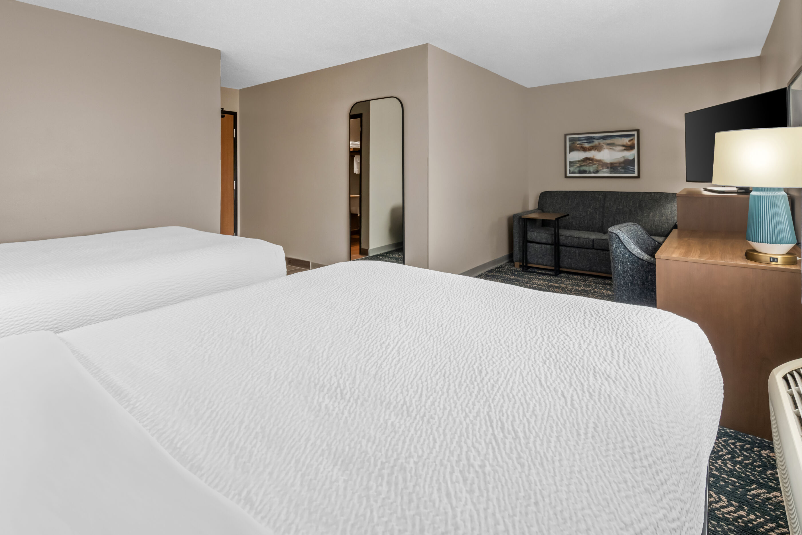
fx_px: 356
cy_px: 255
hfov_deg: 96.6
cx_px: 424
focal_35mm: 16
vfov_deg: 73.7
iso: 250
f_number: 9
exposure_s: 1/4
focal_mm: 15
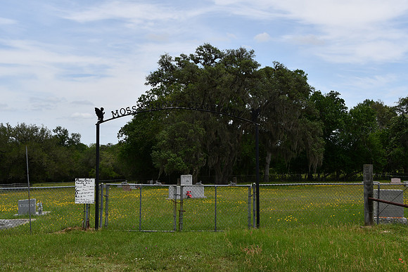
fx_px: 544
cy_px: 136
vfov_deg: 28.1
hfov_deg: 41.1
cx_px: 204
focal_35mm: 48
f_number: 10
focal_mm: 32
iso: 125
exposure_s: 1/400
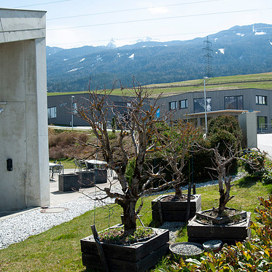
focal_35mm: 37
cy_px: 139
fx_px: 329
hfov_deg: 44.8
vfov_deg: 44.9
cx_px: 152
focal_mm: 28
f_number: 11
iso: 200
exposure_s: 1/250
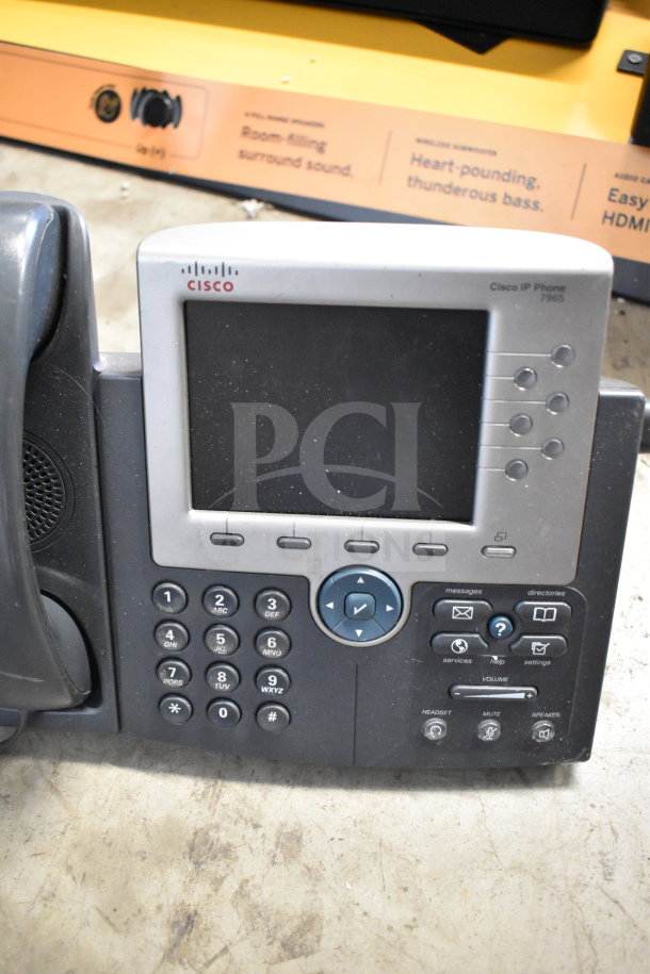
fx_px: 894
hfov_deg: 40.0
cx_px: 325
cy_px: 487
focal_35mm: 33
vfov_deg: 57.2
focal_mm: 22
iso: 8000
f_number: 3.8
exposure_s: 1/40
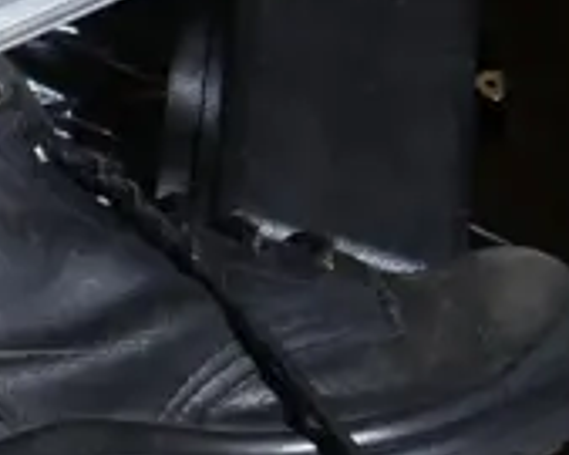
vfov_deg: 8.2
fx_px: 3181
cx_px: -889
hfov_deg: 9.0
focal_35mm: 189
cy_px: 260
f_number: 3.6
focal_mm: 16
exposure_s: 1/60
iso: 320
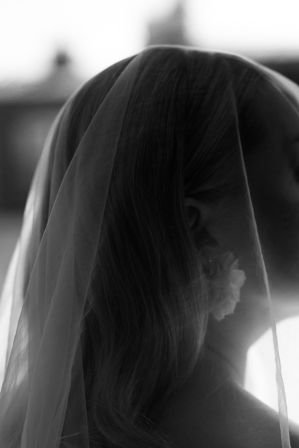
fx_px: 1133
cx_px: 253
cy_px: 338
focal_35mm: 91
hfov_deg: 14.9
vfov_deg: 22.2
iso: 200
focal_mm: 50
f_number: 1.8
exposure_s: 1/8000
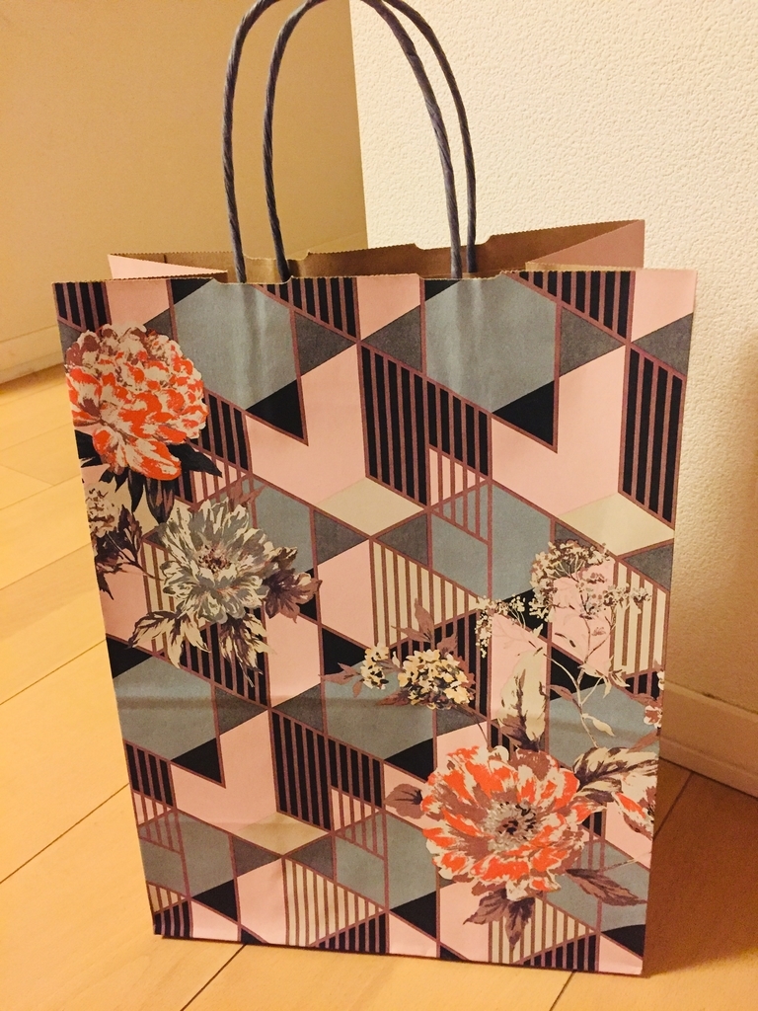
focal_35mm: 29
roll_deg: +3.0
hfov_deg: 48.2
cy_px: 506
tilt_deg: -26.6
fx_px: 847
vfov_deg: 61.7
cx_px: 379
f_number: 2.2
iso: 250
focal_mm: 4.15
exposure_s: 1/30
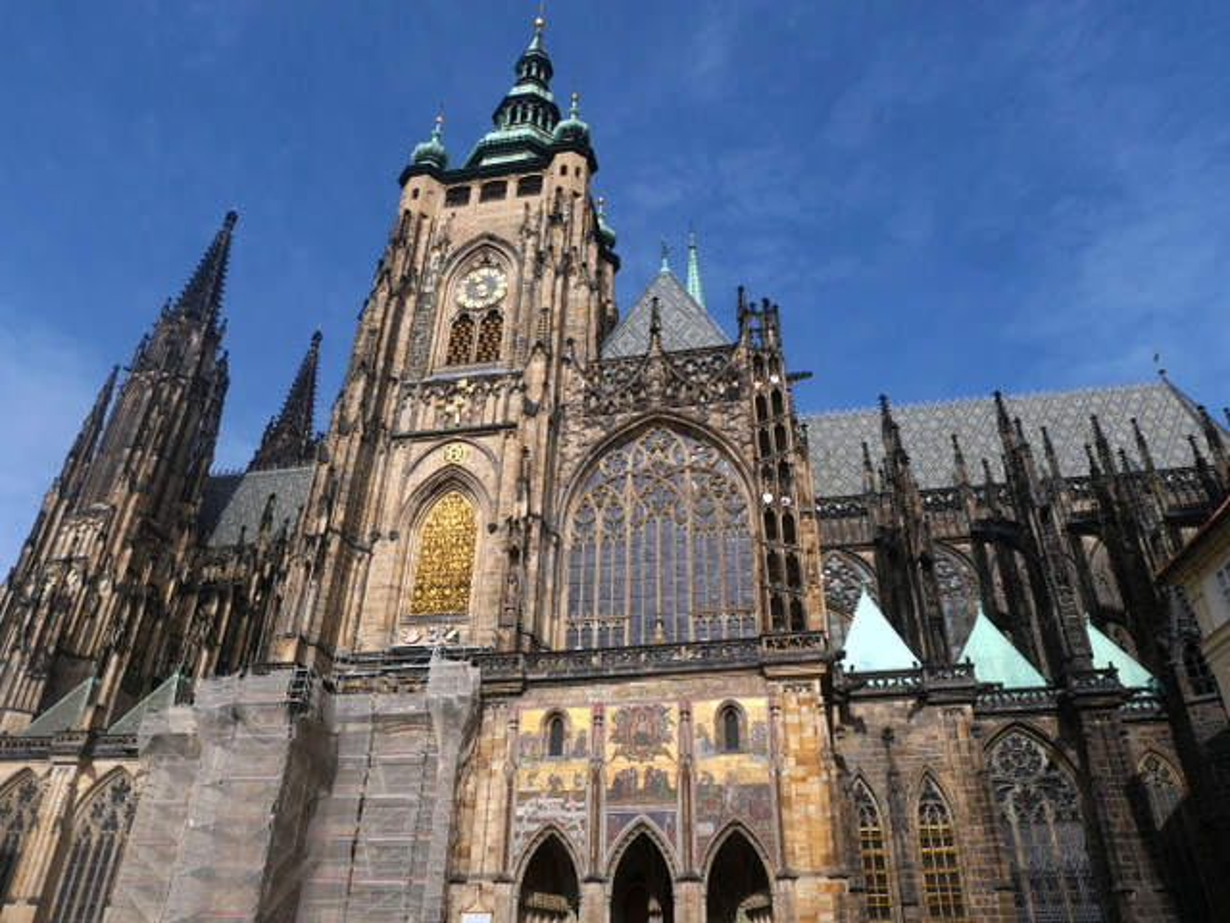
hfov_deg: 71.6
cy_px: 462
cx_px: 615
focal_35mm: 24
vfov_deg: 56.8
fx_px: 853
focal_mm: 12
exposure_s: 1/800
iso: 200
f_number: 9
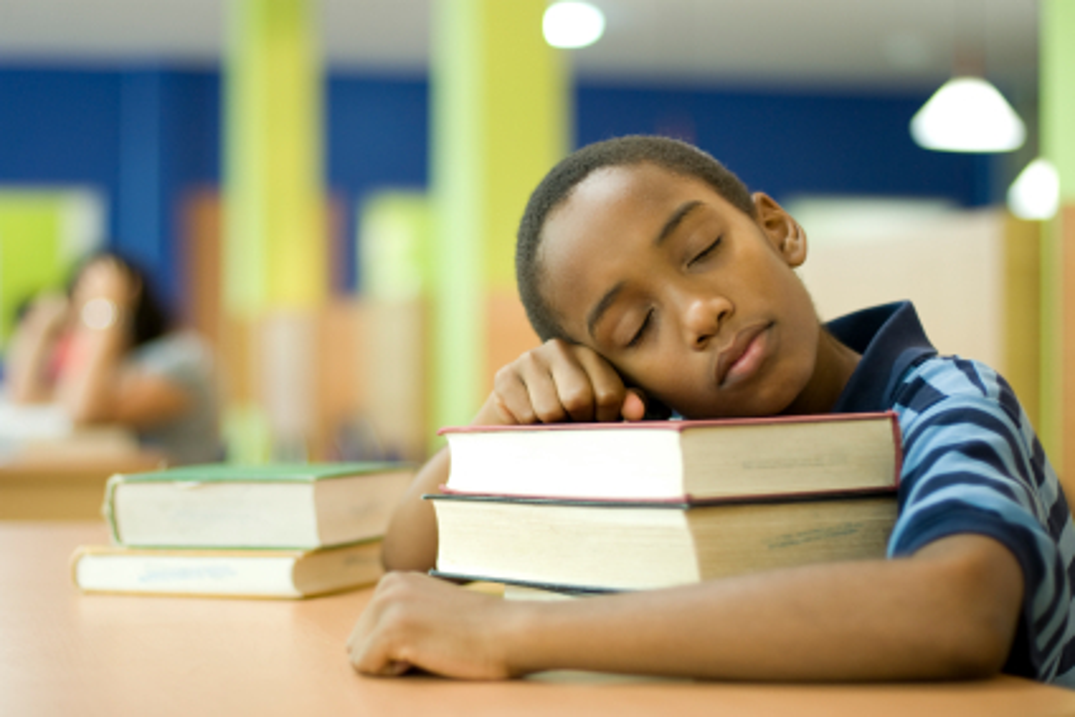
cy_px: 358
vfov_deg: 18.2
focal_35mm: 75
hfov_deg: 27.0
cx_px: 538
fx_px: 2240
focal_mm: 50
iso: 200
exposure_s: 1/30
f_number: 1.8
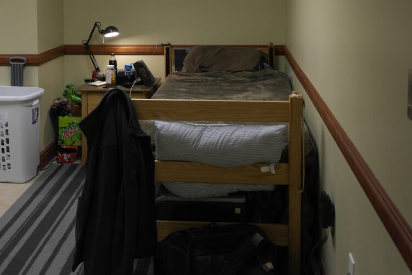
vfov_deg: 27.8
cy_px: 10
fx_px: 527
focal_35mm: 46
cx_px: 206
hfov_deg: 42.7
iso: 400
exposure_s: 1/60
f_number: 3.5
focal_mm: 20
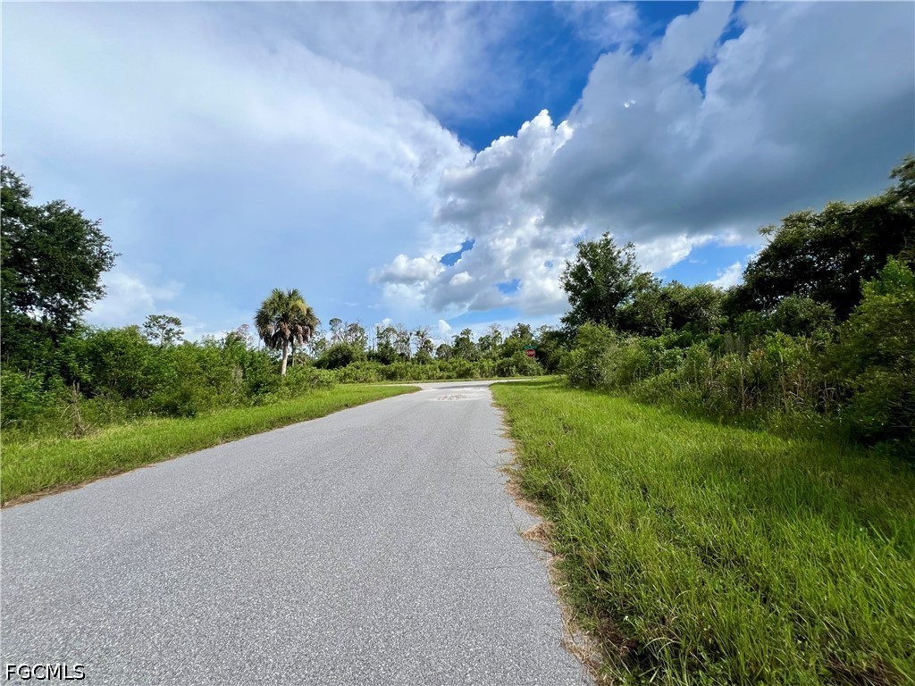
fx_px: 344
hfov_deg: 106.2
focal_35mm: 13
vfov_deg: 89.9
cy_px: 343
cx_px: 458
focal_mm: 1.57
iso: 32
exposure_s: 1/2481
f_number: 1.8
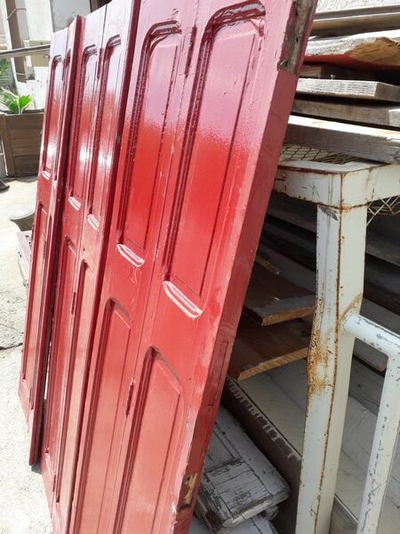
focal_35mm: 27
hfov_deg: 51.4
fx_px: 416
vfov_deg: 65.3
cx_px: 200
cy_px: 267
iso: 40
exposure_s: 1/561
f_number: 1.9
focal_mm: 3.6
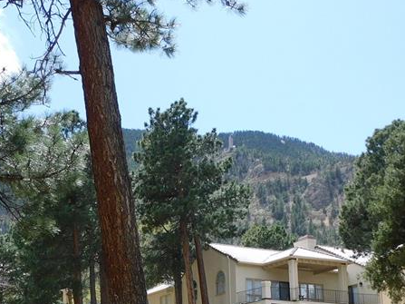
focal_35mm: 55
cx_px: 160
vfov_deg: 26.1
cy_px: 244
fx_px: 643
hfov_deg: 34.8
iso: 125
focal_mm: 4.3
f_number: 3.3
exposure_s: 1/640
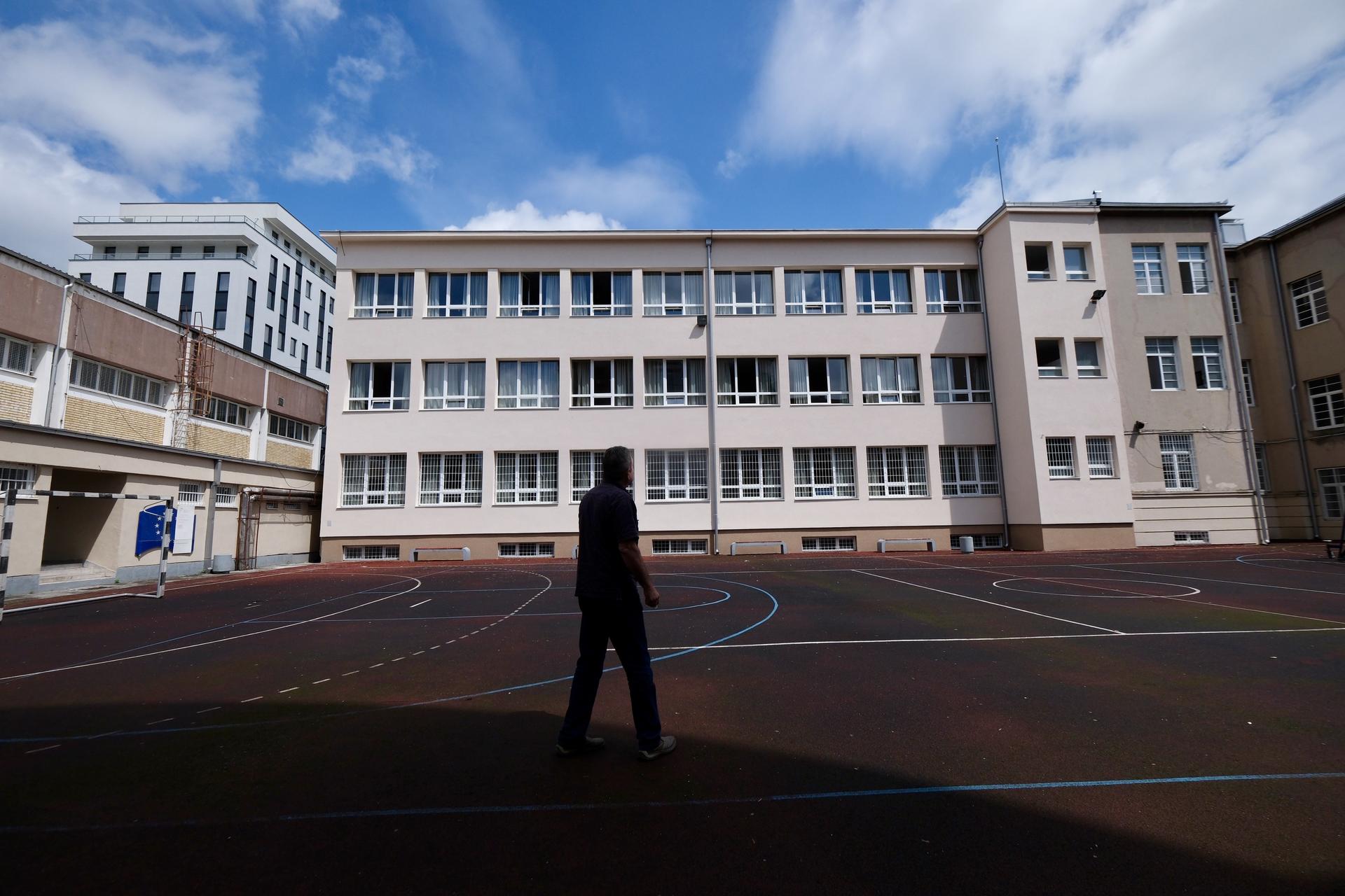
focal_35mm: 15
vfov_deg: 77.3
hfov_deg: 100.4
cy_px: 448
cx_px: 672
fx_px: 560
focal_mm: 10
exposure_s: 1/4000
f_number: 5
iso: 400
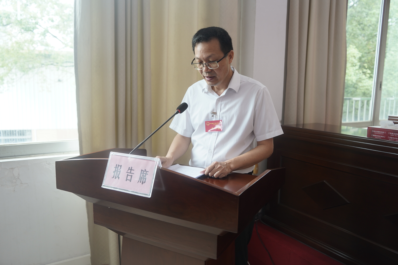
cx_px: 199
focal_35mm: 28
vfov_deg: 46.3
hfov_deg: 65.5
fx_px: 309
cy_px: 132
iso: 320
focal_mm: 28
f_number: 4
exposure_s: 1/60
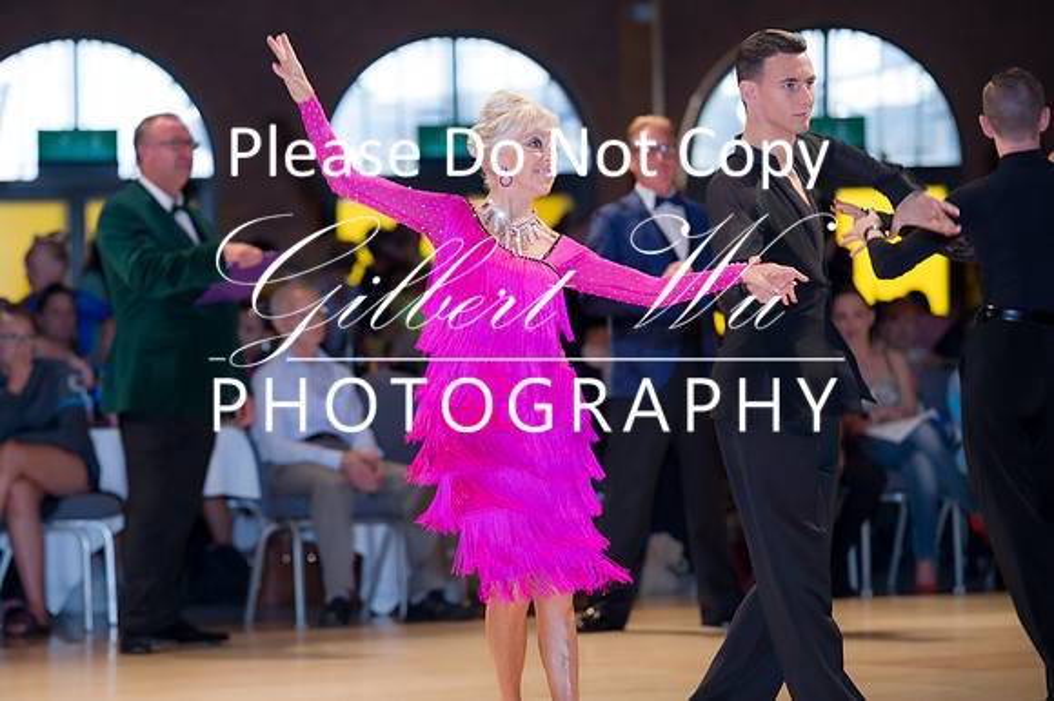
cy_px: 345
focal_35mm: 212
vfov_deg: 6.5
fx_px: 6201
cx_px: 397
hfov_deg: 9.7
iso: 640
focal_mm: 170
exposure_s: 1/250
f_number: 3.5
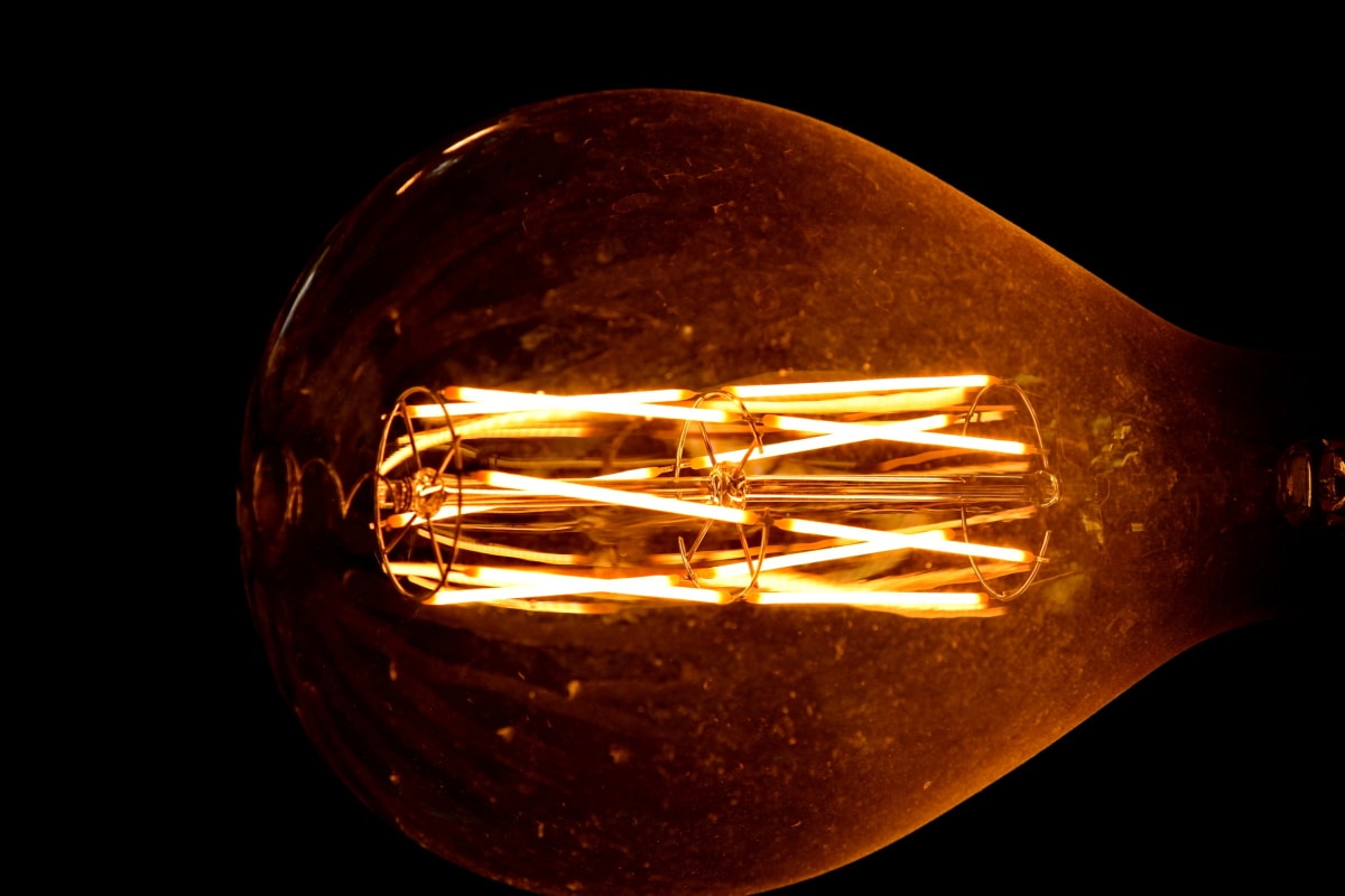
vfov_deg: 7.3
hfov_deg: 11.0
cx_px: 672
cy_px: 448
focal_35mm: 188
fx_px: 7005
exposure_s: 1/200
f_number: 7.1
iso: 180
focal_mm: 125
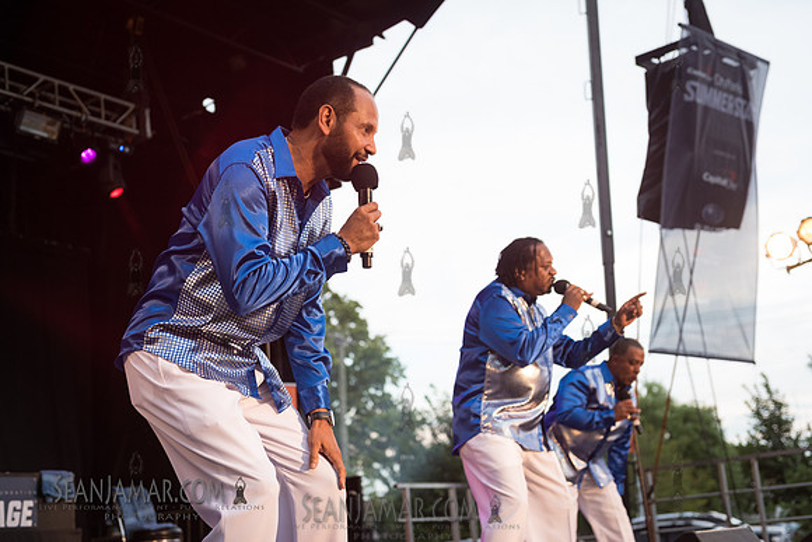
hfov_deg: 39.6
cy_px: 271
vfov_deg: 27.0
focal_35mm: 50
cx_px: 406
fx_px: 1128
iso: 1250
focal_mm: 50
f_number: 3.5
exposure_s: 1/400
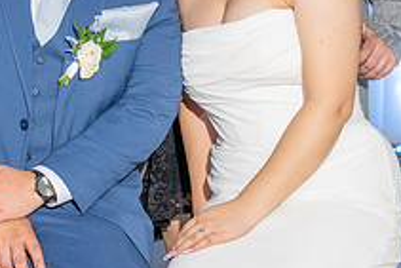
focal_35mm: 151
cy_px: -69
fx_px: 1683
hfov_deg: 13.6
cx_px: 139
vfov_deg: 9.0
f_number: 5.6
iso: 800
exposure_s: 1/160
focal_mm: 55
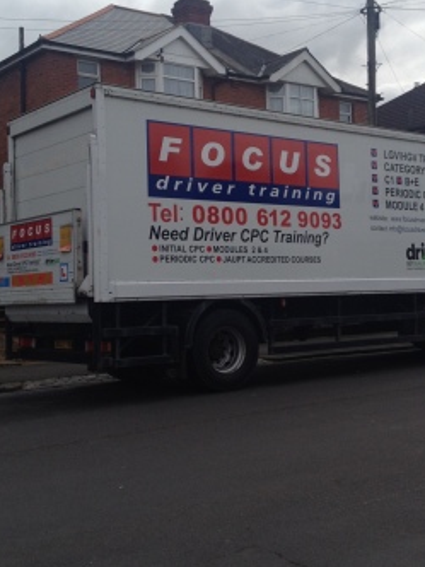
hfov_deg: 27.0
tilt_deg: +1.1
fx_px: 884
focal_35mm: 54
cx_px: 258
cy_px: 260
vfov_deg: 35.5
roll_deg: +1.2
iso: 50
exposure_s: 1/1623
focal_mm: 4.28
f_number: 2.4
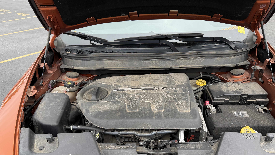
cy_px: 98
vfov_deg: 42.5
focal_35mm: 27
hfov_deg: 69.9
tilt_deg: -31.5
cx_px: 137
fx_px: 197
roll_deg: +0.9
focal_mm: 6.76
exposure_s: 1/521
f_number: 1.78
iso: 80
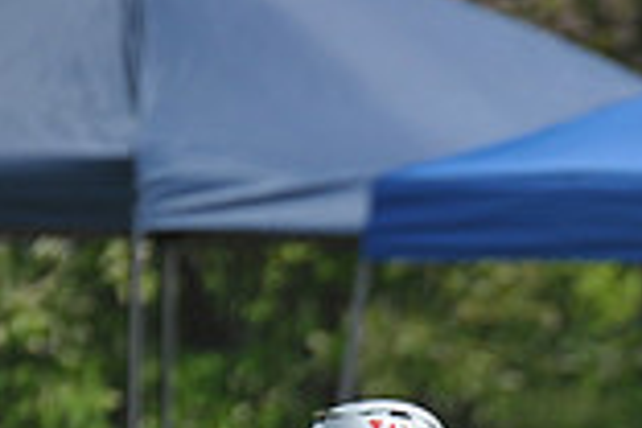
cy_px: 753
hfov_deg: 1.4
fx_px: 26534
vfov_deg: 0.9
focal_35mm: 1488
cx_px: 761
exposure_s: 1/3200
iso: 640
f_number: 4
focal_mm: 400
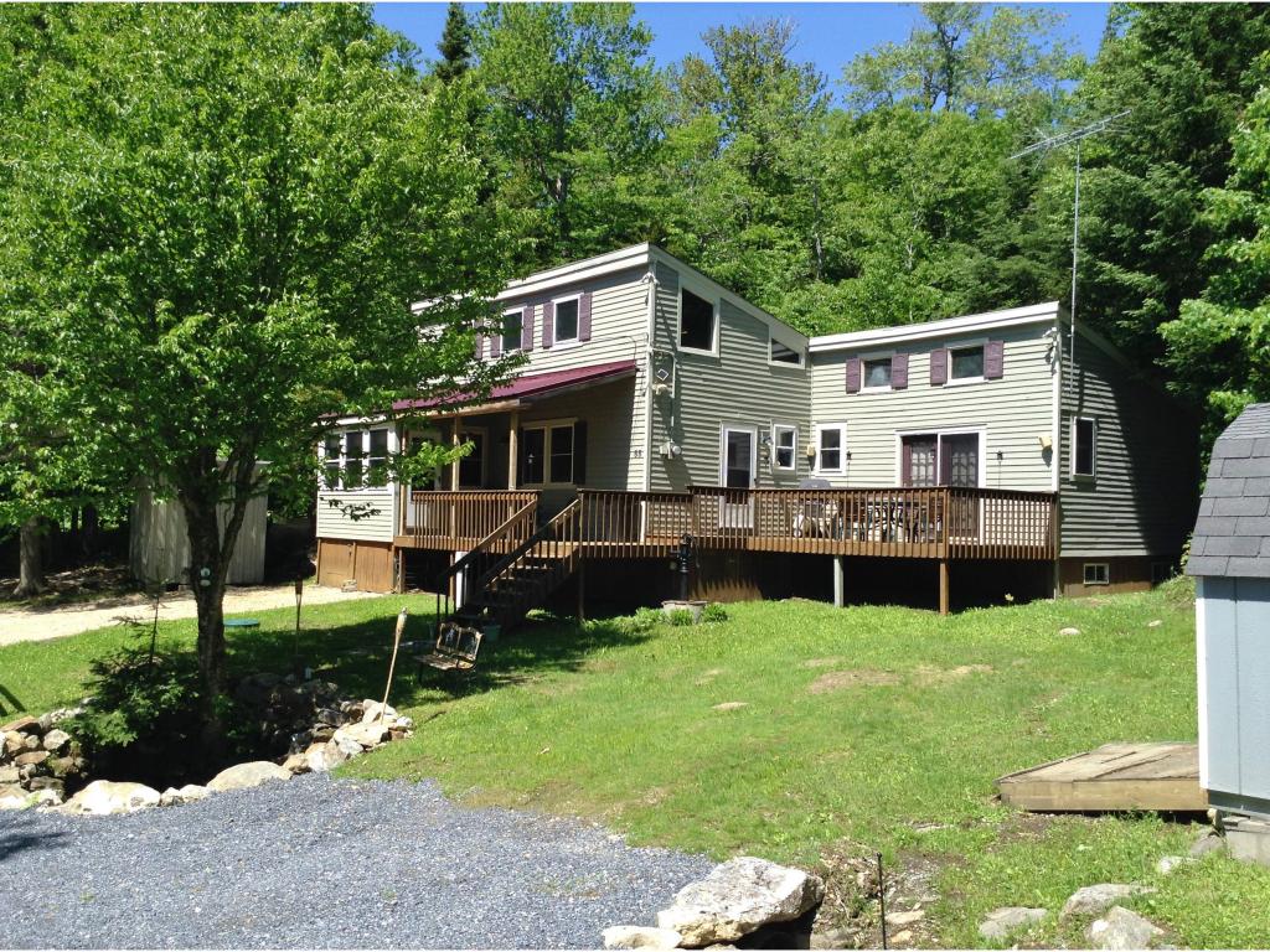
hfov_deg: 55.4
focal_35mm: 33
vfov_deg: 42.9
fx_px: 1211
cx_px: 635
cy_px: 476
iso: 25
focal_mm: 3.3
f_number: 2.4
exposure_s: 1/644
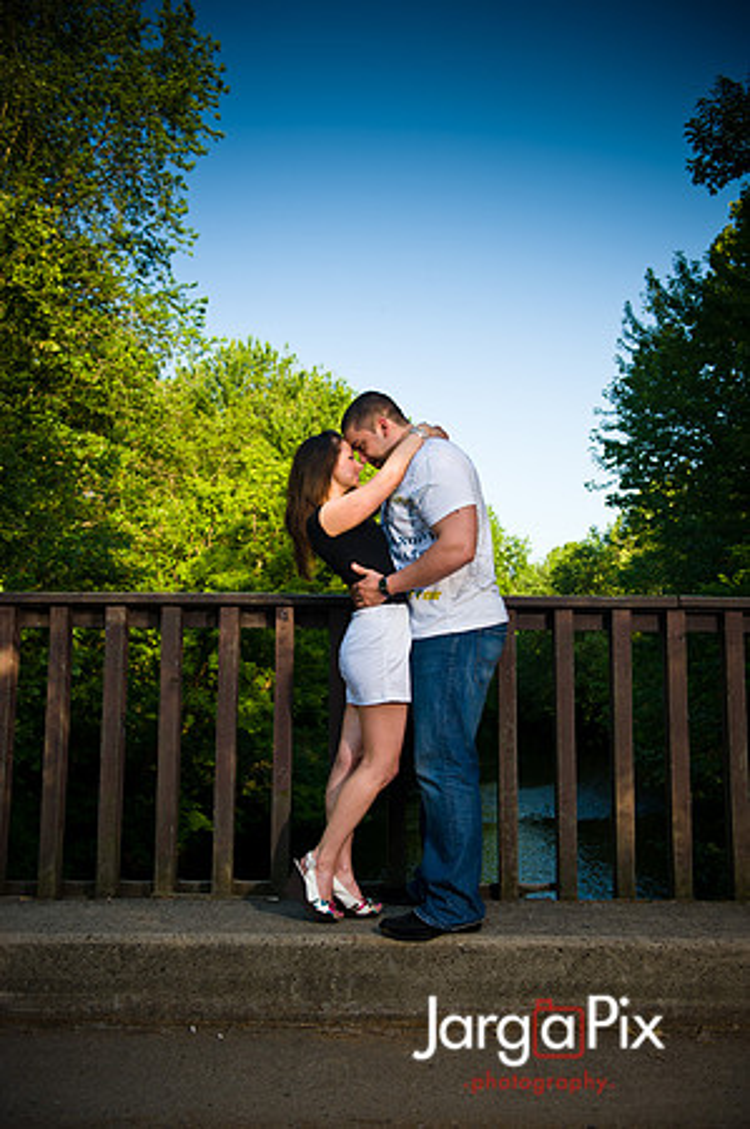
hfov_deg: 37.8
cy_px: 564
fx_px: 1096
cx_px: 375
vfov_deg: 54.5
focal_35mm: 35
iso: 400
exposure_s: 1/1000
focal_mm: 35
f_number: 4
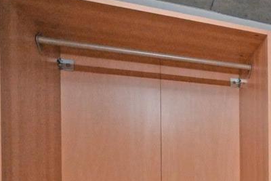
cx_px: 363
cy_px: 155
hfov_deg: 32.7
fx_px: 316
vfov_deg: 30.8
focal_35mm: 42
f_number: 4
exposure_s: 1/60
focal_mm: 14
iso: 6400
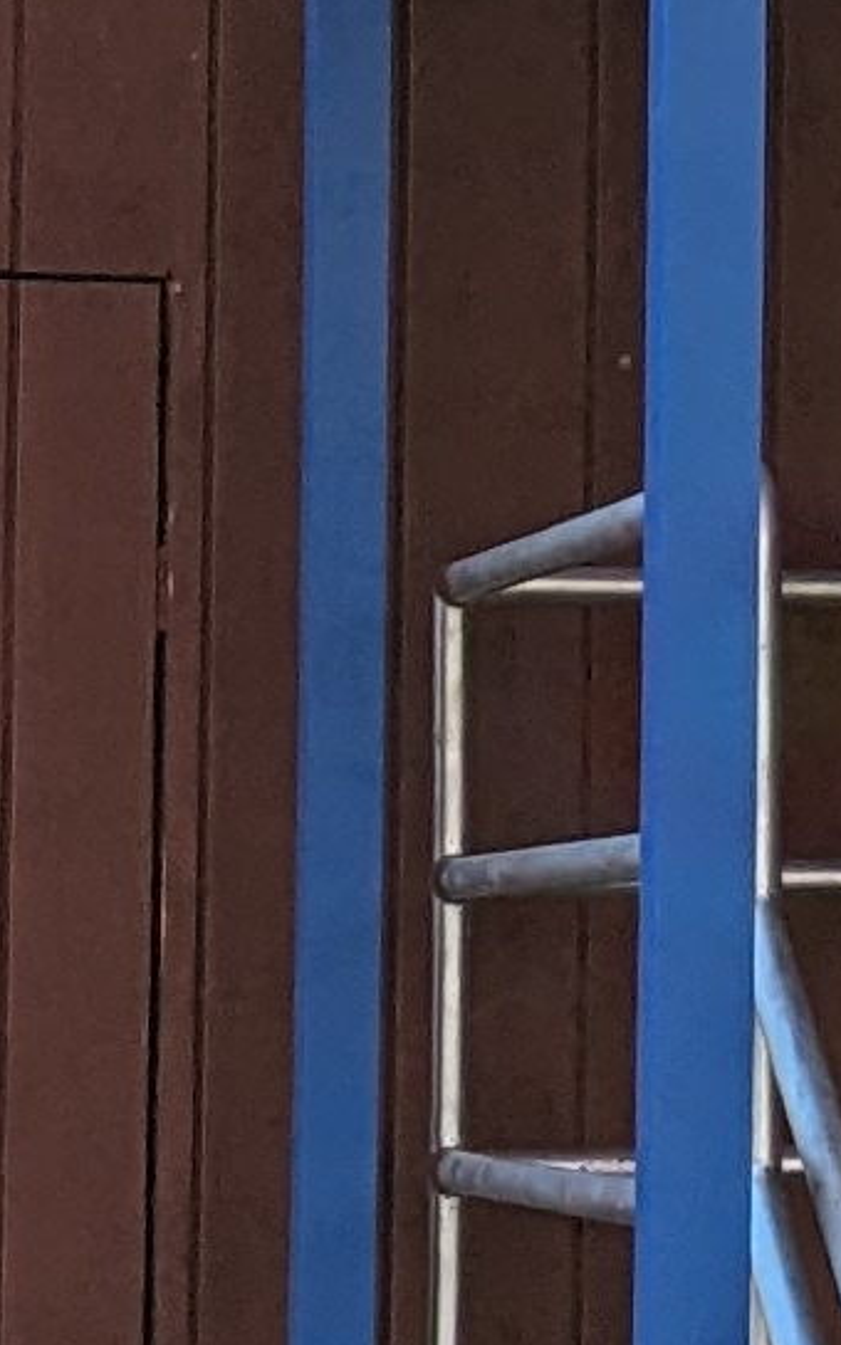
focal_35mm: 191
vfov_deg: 11.0
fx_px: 7004
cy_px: 482
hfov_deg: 6.8
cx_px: 1264
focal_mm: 6.81
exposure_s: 1/1490
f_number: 1.85
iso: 48
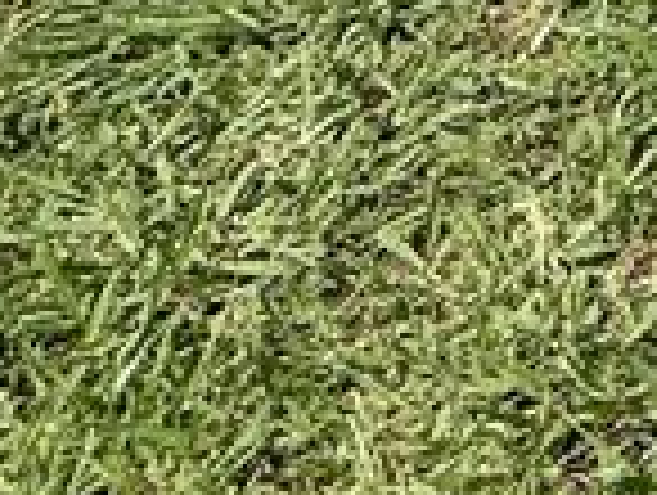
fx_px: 1863
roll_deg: -2.6
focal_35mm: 98
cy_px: -819
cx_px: 2066
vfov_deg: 11.5
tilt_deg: -18.7
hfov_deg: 10.9
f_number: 2.2
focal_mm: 2.22
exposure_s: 1/5155
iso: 50
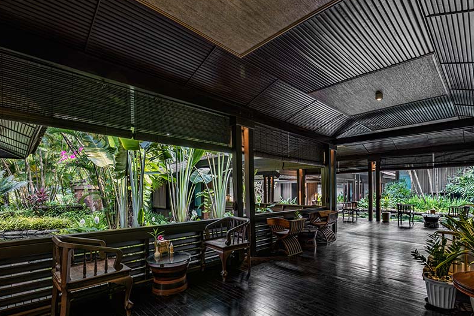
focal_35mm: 18
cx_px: 260
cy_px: 183
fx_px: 232
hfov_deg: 91.0
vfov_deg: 68.1
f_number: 8
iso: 64
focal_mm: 14.5
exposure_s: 1/20
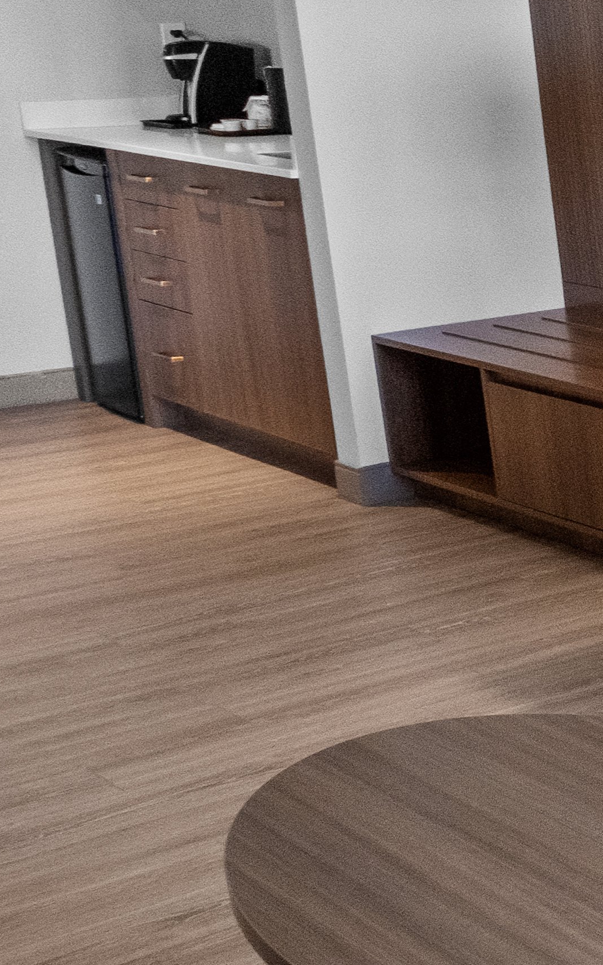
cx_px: 1646
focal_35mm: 69
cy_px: 398
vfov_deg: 29.7
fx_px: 1814
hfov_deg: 12.3
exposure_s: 1/6
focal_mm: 10
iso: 500
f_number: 11
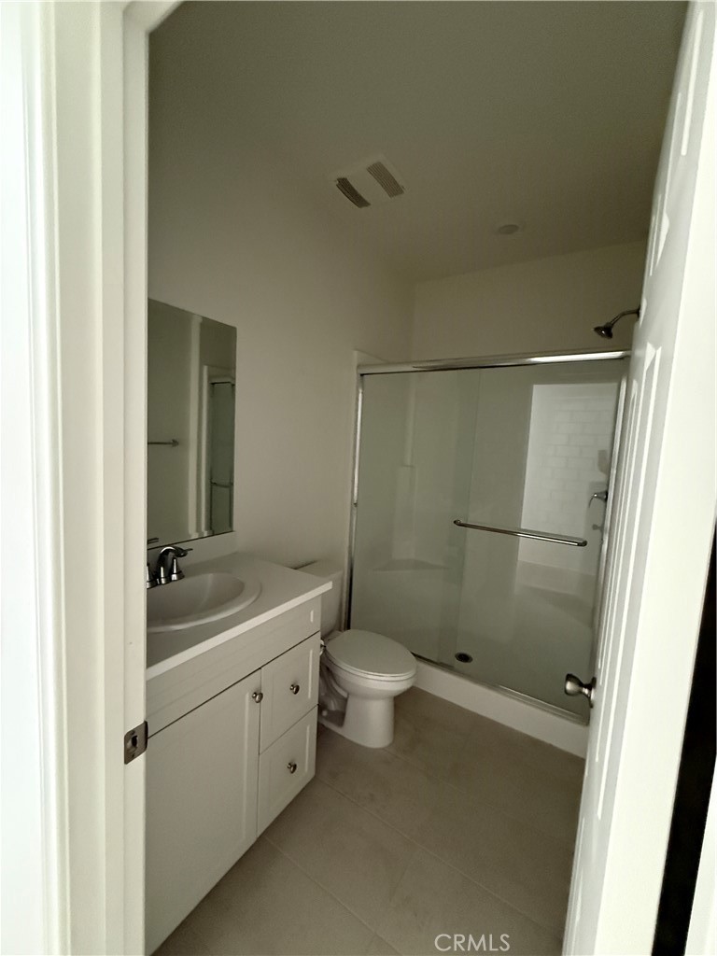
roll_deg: -3.9
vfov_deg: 102.1
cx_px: 358
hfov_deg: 85.7
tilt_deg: -5.0
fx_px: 387
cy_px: 478
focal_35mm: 14
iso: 1250
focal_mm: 2.22
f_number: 2.2
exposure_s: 1/60
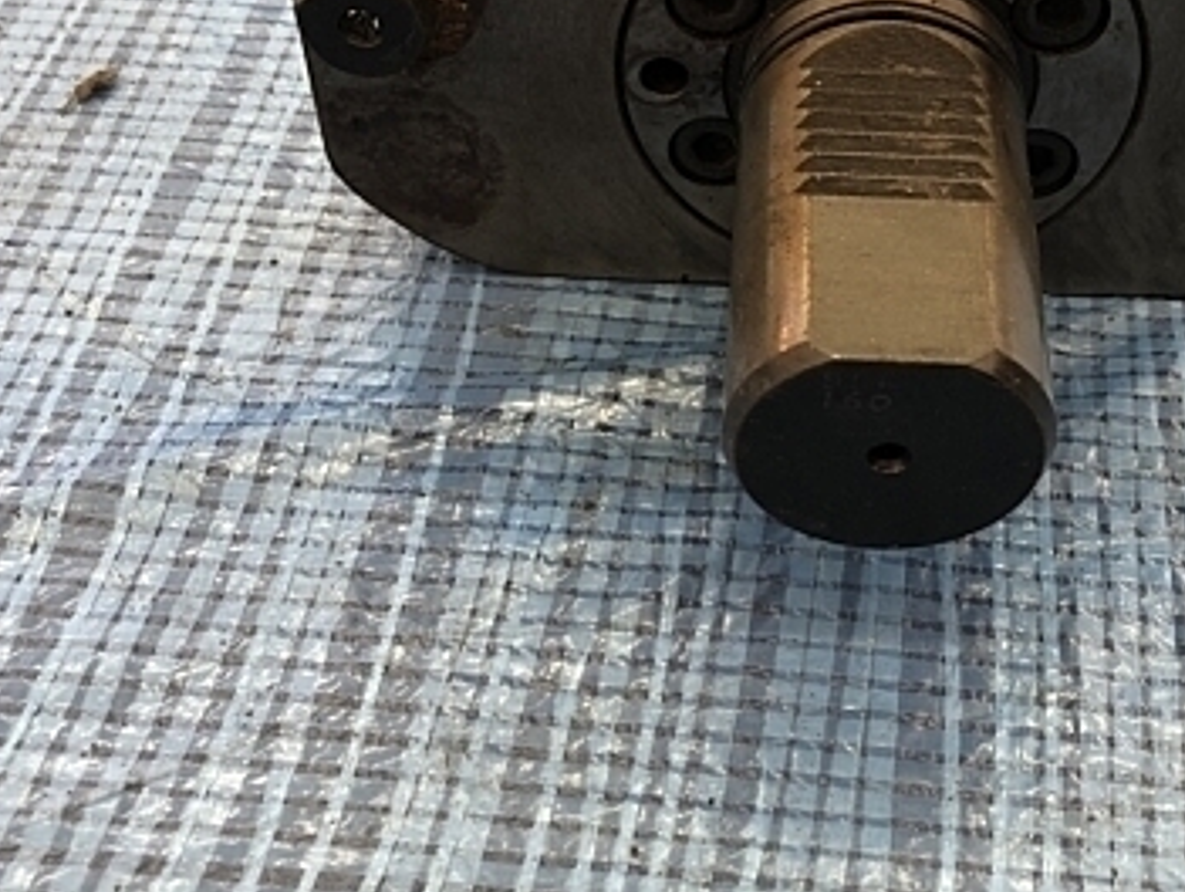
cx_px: 814
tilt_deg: -45.5
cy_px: 338
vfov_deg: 28.5
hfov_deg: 37.0
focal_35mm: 51
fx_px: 1748
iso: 40
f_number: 1.8
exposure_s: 1/30
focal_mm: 3.99
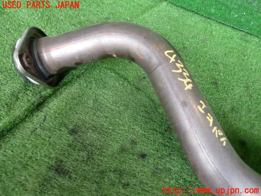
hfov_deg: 60.0
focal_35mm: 30
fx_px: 226
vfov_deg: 46.8
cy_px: 98
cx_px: 130
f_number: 2.3
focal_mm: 5.4
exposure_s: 1/30
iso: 200
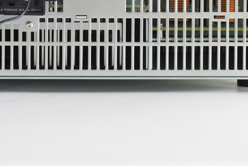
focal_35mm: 119
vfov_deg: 11.4
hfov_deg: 17.0
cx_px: 35
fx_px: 820
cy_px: -4
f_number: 10
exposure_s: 1/30
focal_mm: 34
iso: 500
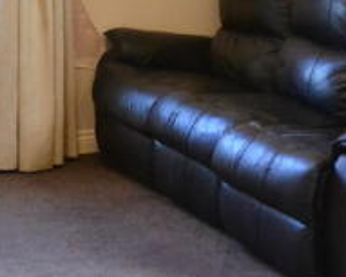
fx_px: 1188
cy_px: -1
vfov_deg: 13.1
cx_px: 209
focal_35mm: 116
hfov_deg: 16.5
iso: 3200
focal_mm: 24
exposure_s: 1/100
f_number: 4
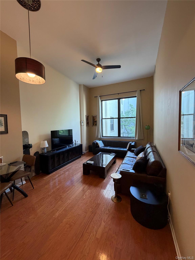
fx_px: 105
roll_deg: +0.4
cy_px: 130
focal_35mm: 14
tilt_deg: -3.4
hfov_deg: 85.7
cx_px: 98
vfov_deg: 102.1
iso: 250
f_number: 2.2
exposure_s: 1/60
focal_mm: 2.22
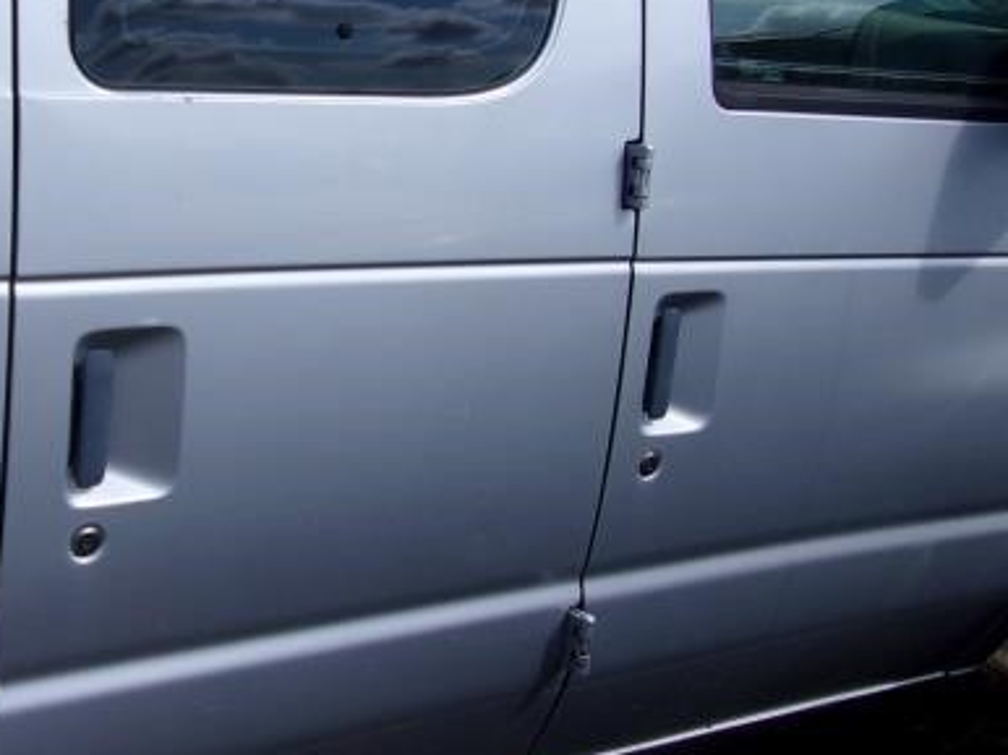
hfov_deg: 33.7
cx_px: 256
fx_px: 1630
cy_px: 180
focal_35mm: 56
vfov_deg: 25.7
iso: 80
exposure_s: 1/120
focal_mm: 4.9
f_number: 10.4
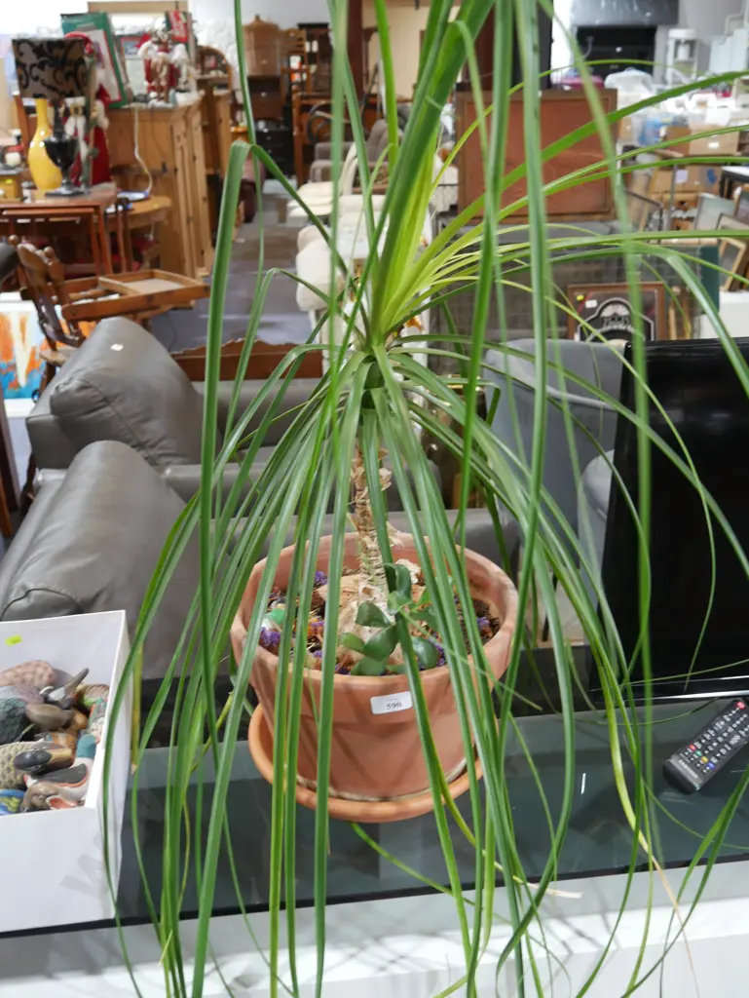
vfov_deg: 53.9
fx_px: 980
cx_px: 374
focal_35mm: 34
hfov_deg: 41.8
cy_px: 499
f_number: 4
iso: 800
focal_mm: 17
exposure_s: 1/60
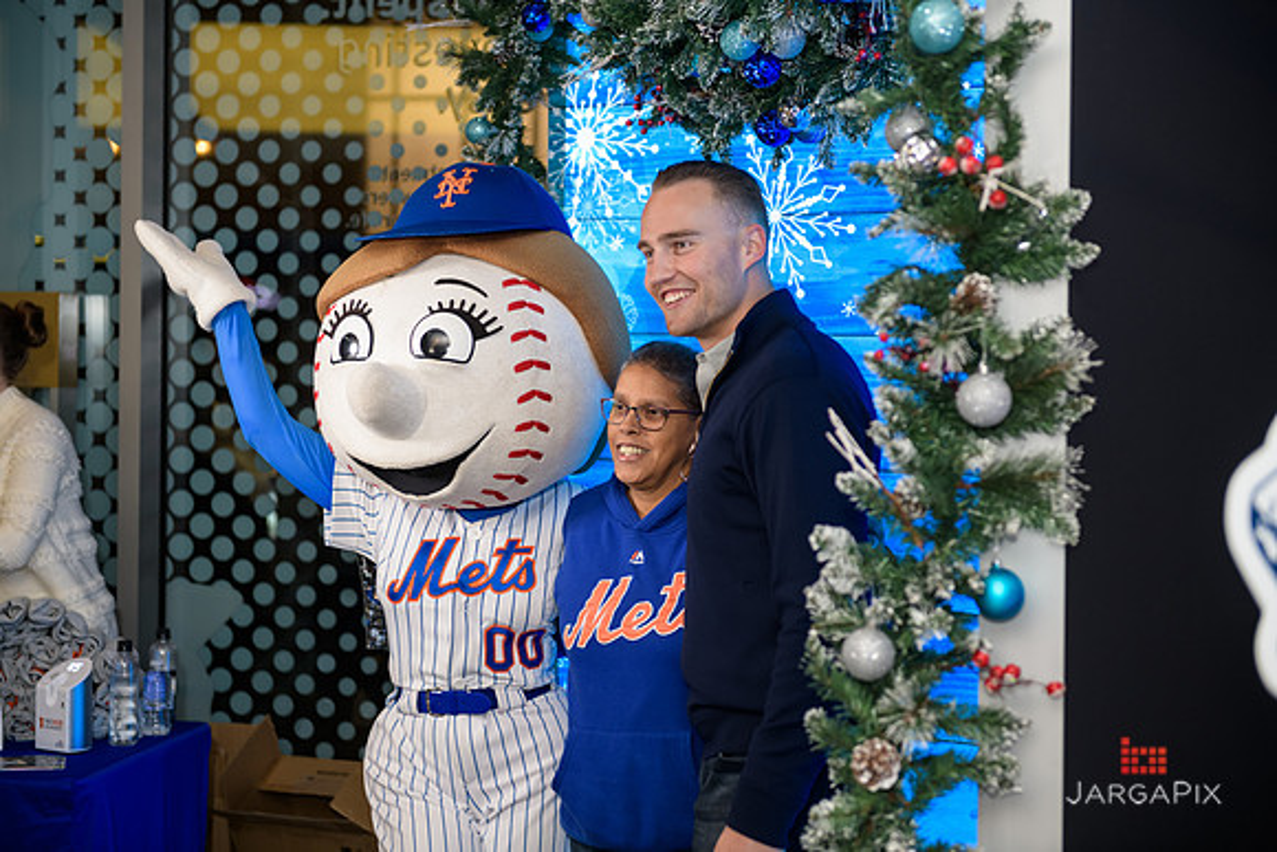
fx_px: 2200
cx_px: 638
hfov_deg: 32.4
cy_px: 426
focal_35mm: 62
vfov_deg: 21.9
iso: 400
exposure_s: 1/125
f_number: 3.2
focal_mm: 62
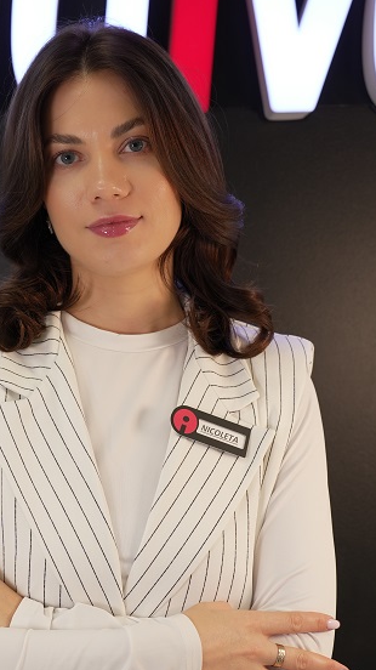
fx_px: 1313
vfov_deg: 28.6
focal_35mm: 74
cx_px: 118
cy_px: 370
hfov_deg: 16.2
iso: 320
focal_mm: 39
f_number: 4.5
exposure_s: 1/60
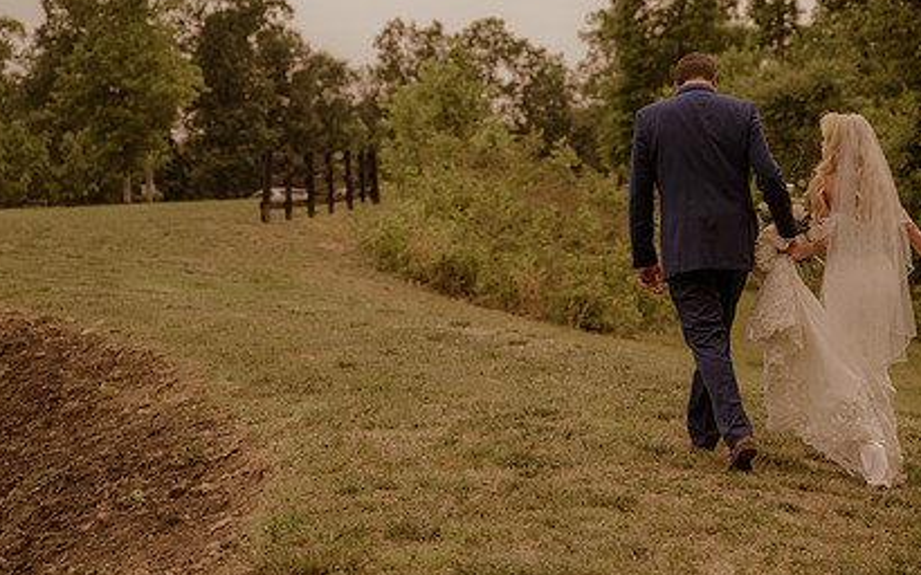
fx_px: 2534
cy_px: 219
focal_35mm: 101
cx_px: 615
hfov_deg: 20.5
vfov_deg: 12.9
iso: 1000
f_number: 3.2
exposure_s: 1/1250
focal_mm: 70
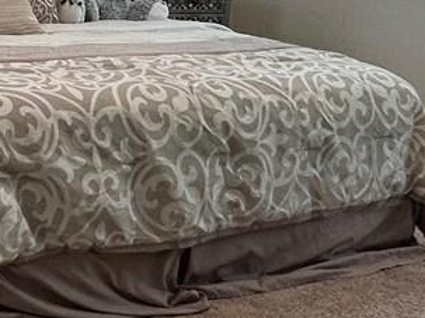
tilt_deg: -3.8
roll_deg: -3.7
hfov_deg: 25.0
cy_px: -11
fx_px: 908
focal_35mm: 74
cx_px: -6
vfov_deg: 19.2
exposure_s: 1/120
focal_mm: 2.22
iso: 160
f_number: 2.2
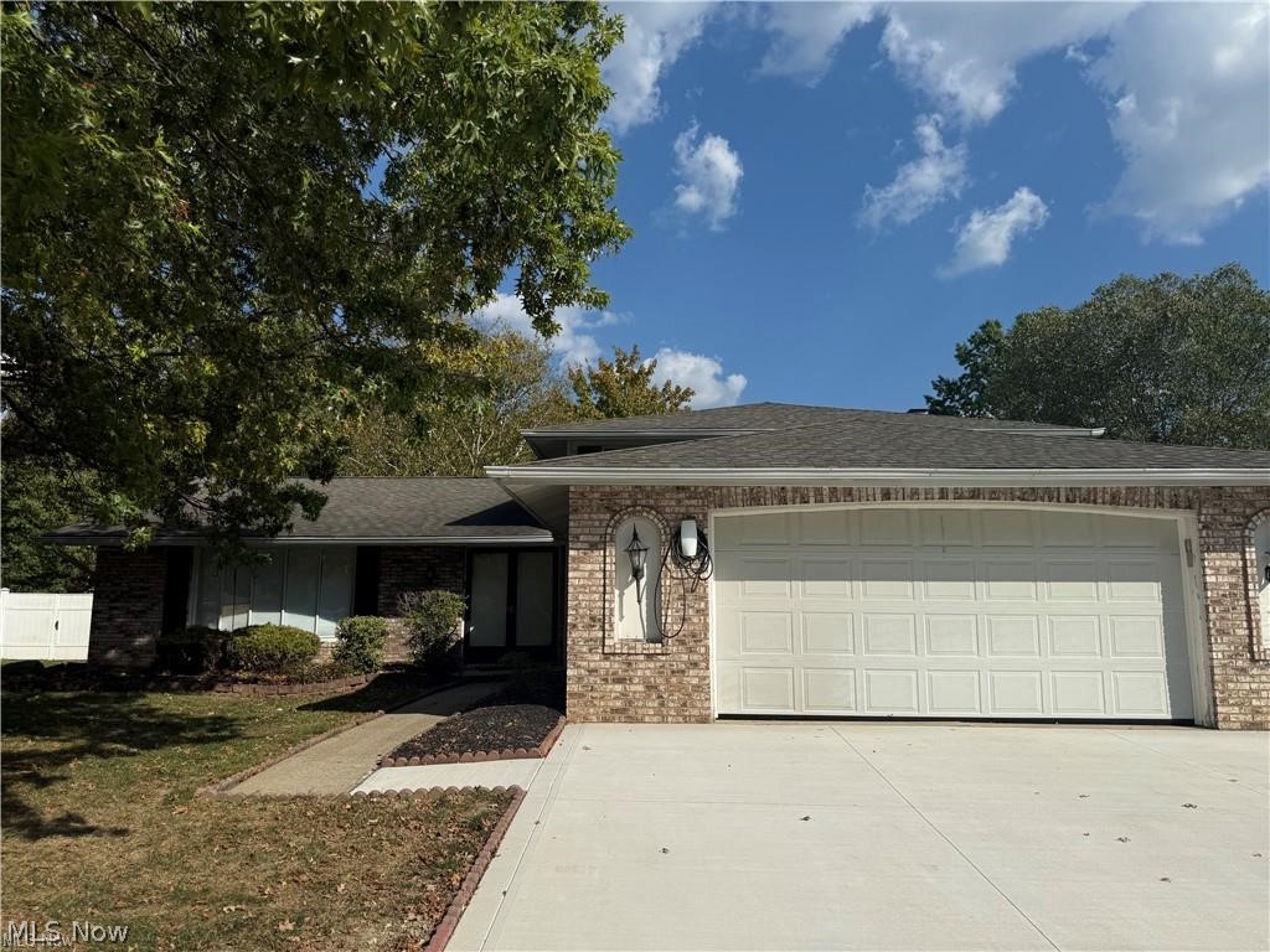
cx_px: 635
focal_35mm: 24
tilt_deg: +9.3
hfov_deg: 71.6
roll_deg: -0.3
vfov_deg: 56.8
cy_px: 476
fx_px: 881
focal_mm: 6.76
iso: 80
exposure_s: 1/9091
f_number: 1.78
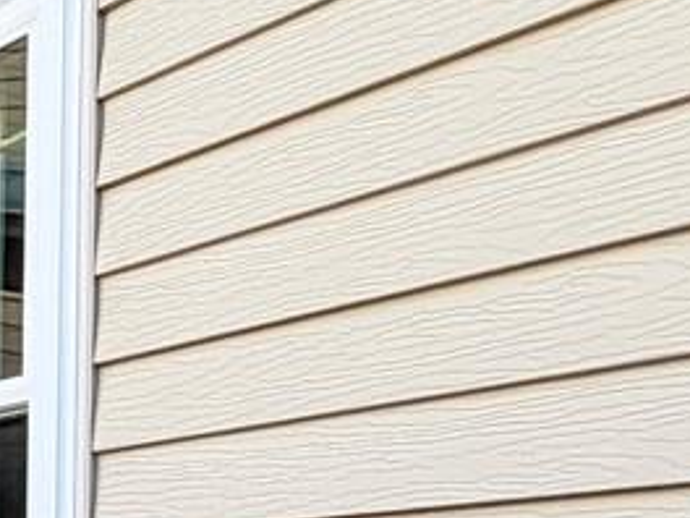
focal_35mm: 85
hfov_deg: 16.2
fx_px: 1694
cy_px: 691
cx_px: -779
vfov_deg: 16.3
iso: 40
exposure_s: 1/184
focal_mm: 2.2
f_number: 2.2
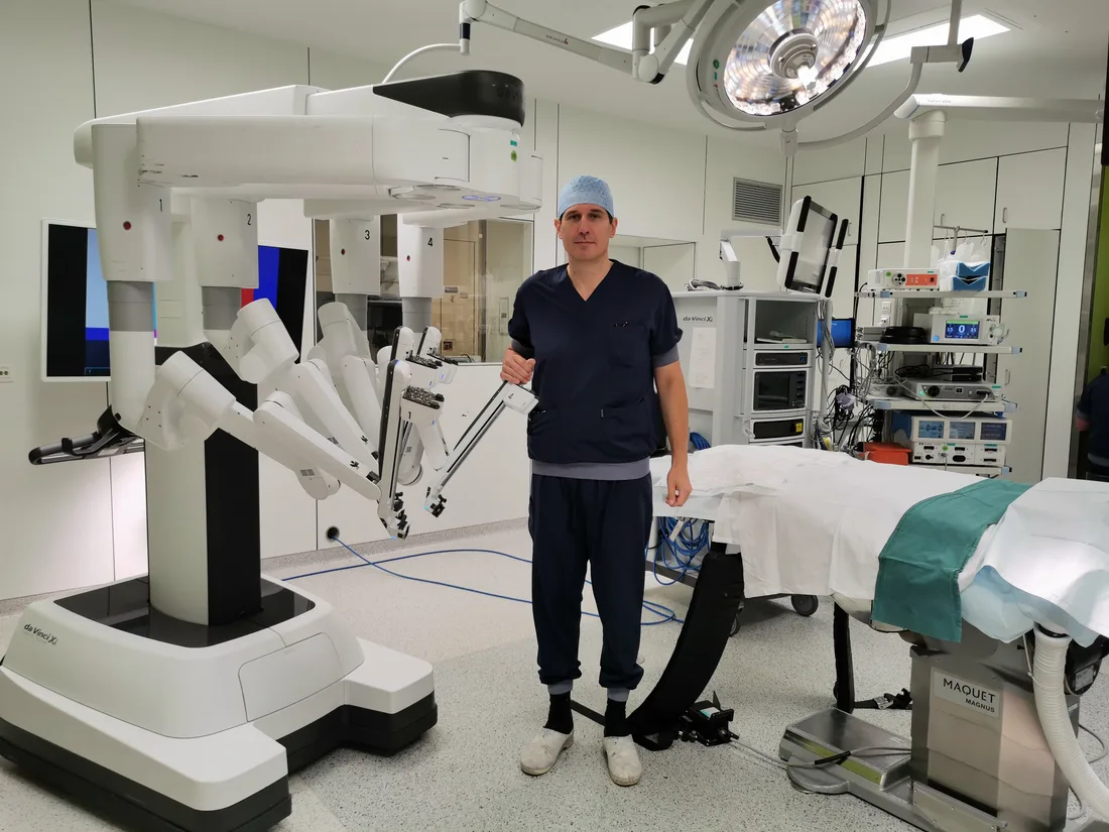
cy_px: 416
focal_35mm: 27
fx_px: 865
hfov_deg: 65.3
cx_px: 554
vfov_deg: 51.4
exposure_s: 1/162
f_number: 1.8
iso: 50
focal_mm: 5.58
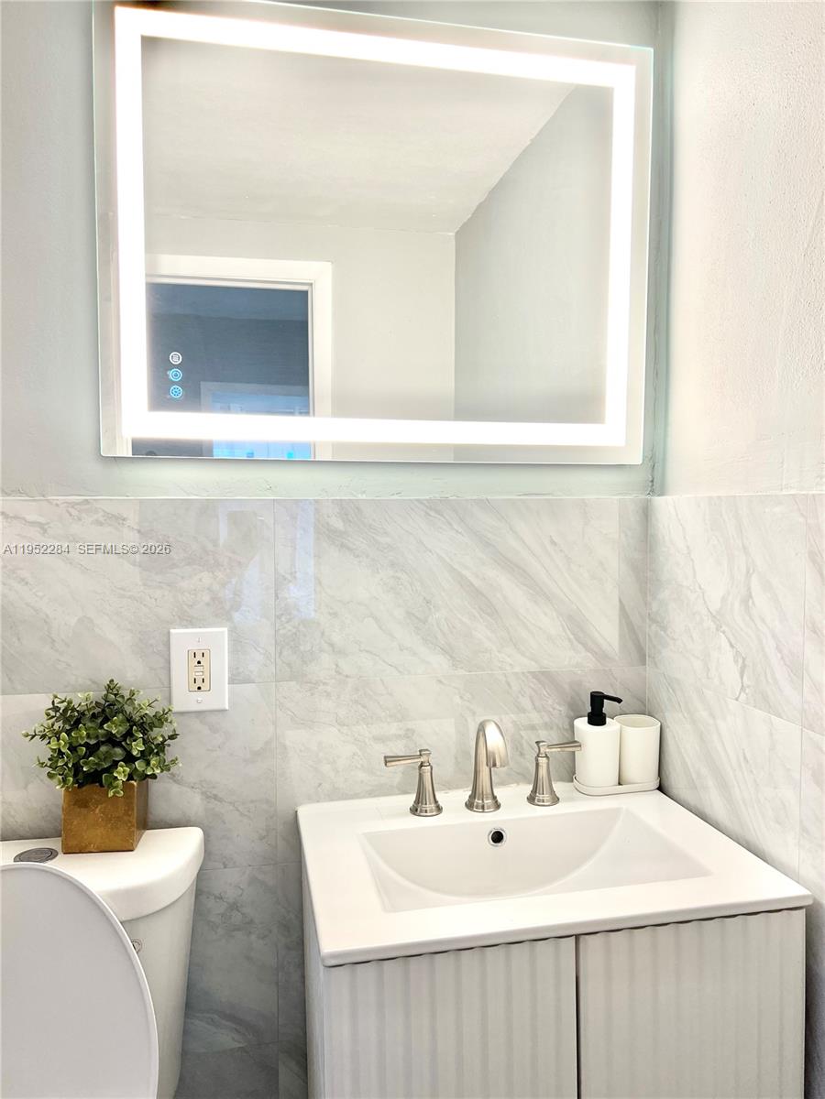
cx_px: 412
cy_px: 550
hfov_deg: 53.1
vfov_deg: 67.3
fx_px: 826
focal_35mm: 26
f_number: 1.5
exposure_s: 1/120
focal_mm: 5.7
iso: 80
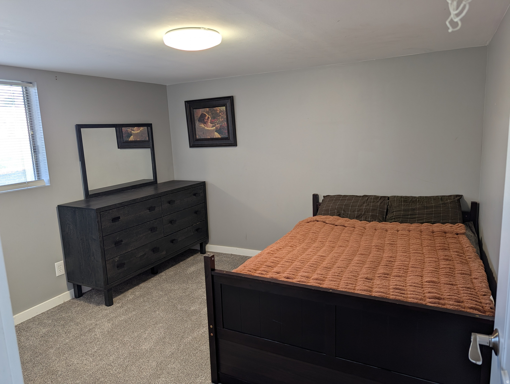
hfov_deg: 71.5
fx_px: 354
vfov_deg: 56.9
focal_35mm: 24
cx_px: 255
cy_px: 192
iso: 20
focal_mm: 6.9
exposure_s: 1/40
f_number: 1.68
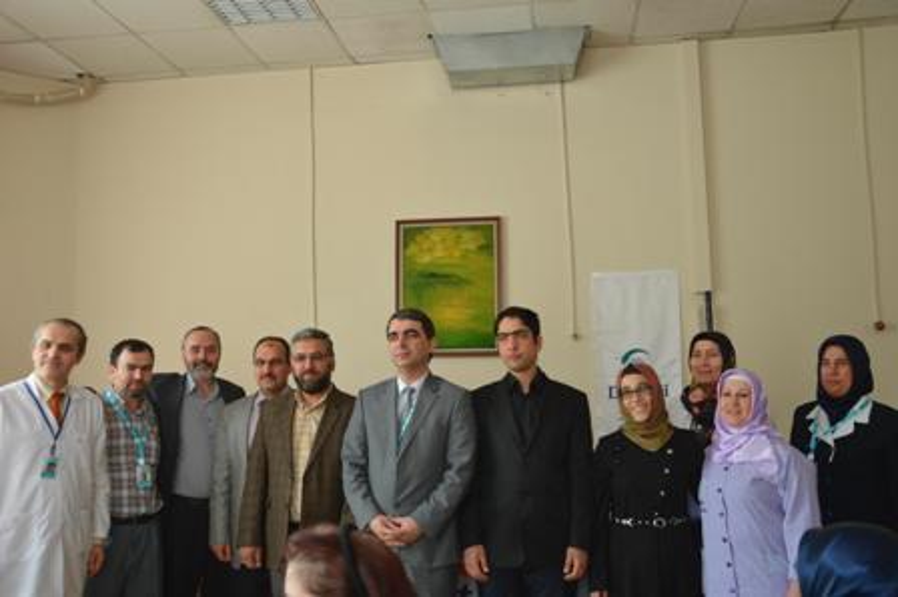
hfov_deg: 57.3
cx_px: 449
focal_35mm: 33
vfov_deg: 39.9
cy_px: 298
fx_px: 823
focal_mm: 22
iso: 400
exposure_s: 1/100
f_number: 5
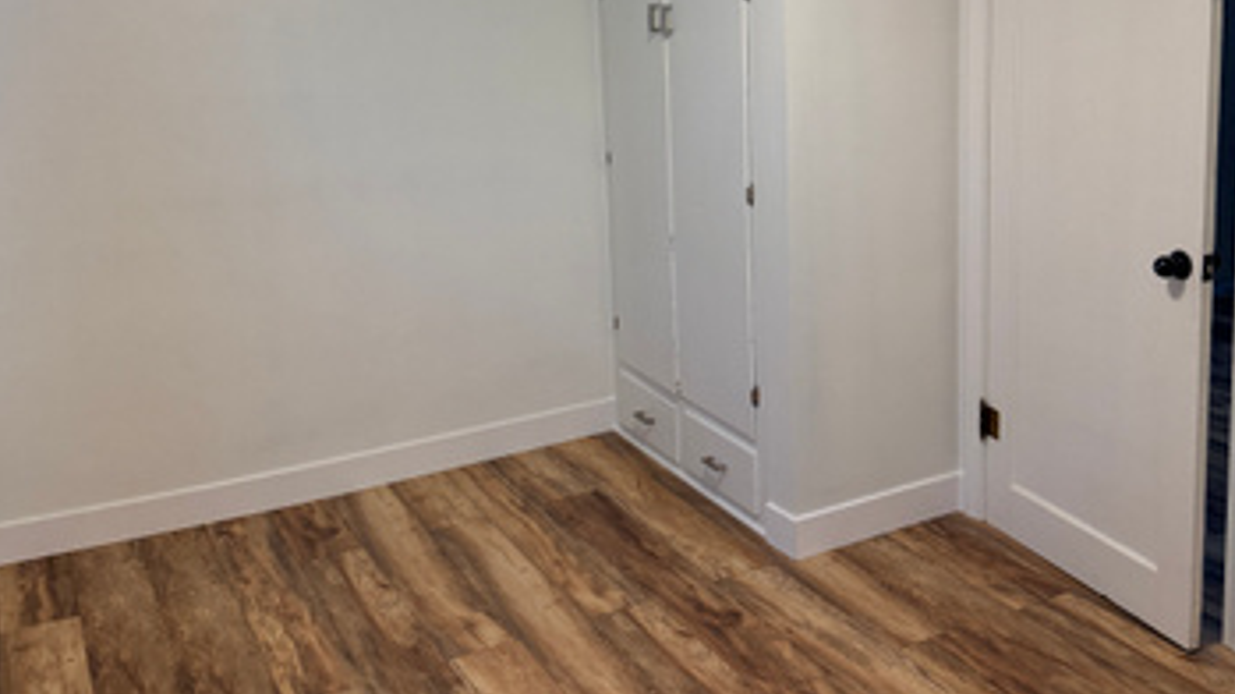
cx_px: 605
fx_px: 1178
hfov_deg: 55.3
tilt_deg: -8.2
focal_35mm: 36
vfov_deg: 32.1
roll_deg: +2.6
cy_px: 159
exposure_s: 1/120
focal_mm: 6.76
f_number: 1.78
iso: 250
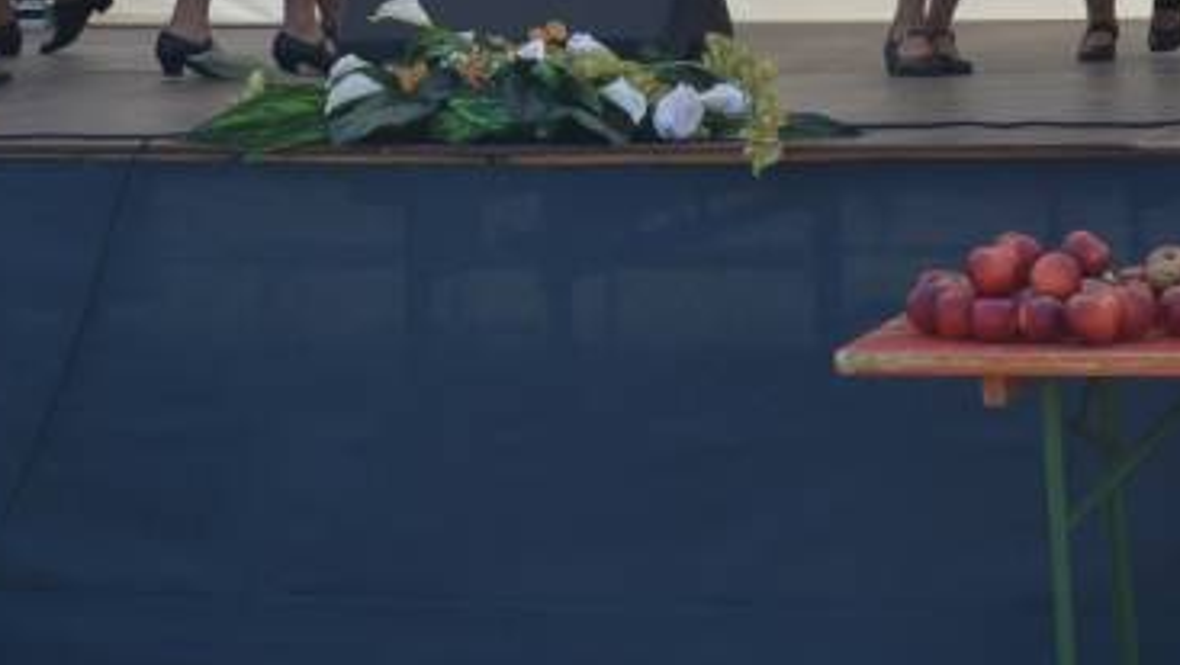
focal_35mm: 130
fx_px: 4070
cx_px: 727
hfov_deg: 16.5
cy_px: -146
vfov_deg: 9.2
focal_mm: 38
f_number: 6.3
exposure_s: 1/160
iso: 100
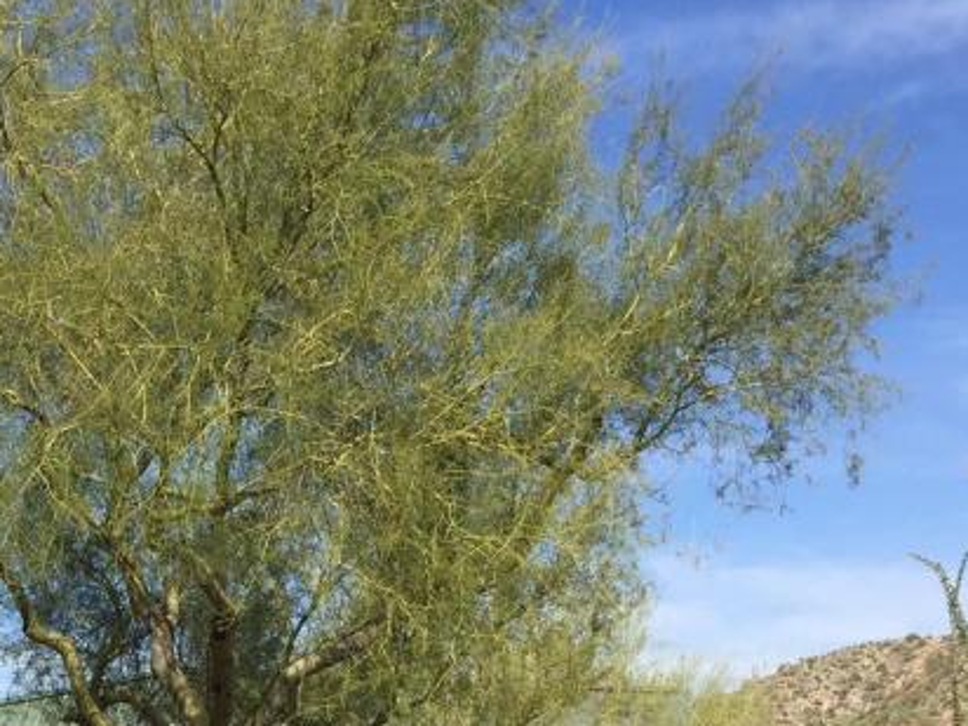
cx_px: 75
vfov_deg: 19.2
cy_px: 881
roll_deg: +2.2
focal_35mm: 72
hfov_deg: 26.1
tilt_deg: +0.2
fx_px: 2013
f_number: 2.2
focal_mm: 4.15
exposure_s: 1/1980
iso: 32
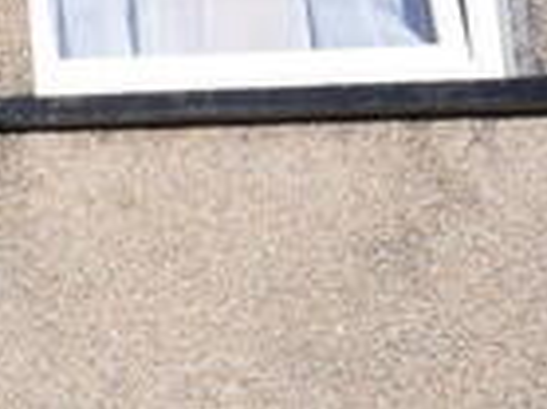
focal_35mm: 149
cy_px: 541
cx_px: -1200
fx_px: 2352
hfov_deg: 9.6
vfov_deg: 9.7
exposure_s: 1/400
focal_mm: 14
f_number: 10
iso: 200
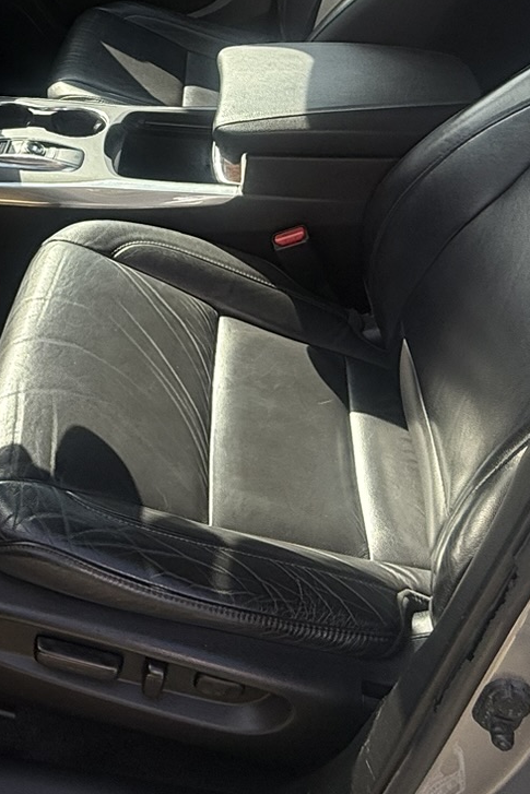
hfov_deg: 31.7
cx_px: 102
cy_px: 95
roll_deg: -5.4
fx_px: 905
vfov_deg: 43.7
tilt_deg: -26.4
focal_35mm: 41
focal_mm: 2.22
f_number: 2.2
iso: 64
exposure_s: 1/324
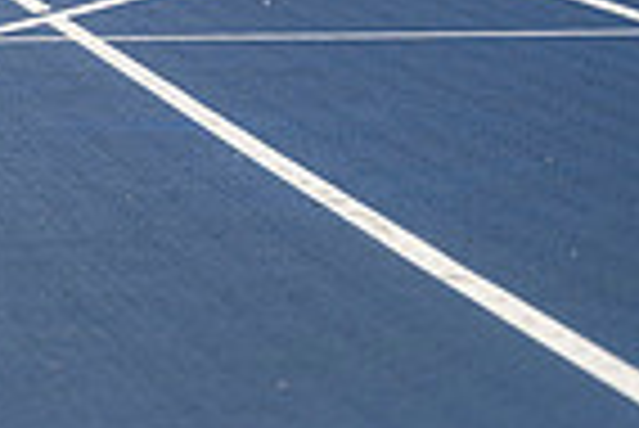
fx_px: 6947
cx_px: -562
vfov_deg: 3.5
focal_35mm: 391
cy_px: 164
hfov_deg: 5.2
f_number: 4
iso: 200
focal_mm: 96
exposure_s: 1/400
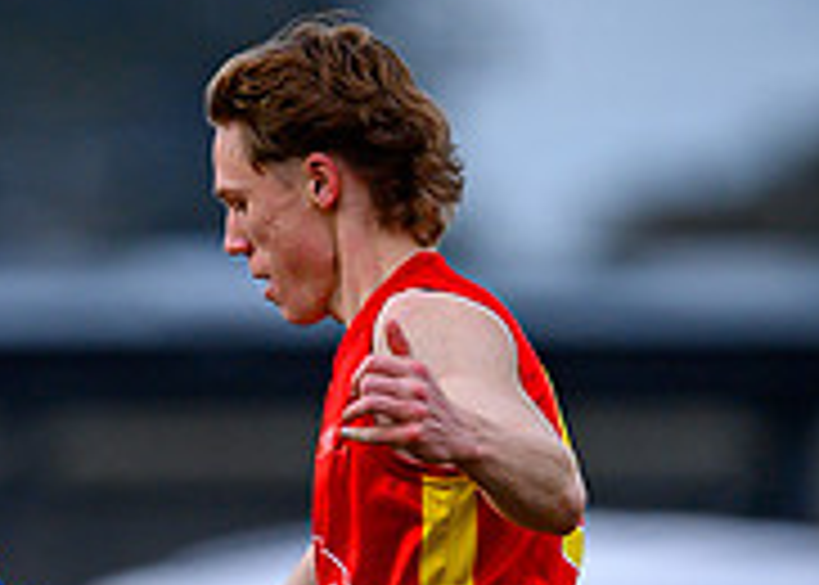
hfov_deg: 0.9
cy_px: 907
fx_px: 50545
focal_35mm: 2173
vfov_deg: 0.7
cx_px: -78
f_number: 4
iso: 360
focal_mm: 500
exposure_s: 1/1600
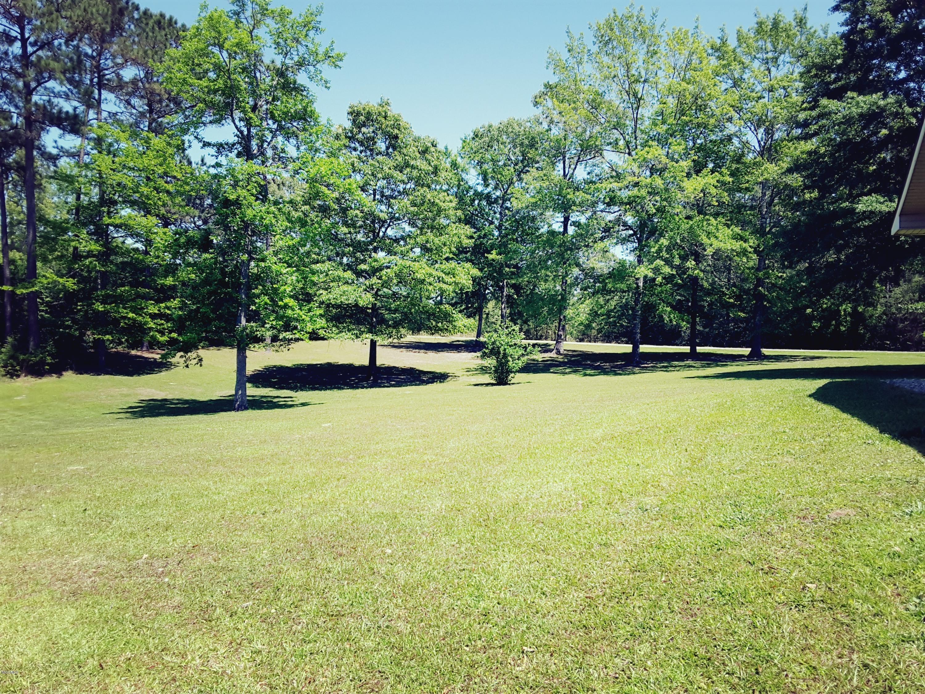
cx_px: 462
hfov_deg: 58.4
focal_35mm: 31
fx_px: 828
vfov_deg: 45.4
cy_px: 347
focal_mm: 2.9
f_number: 1.9
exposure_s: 1/806
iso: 40
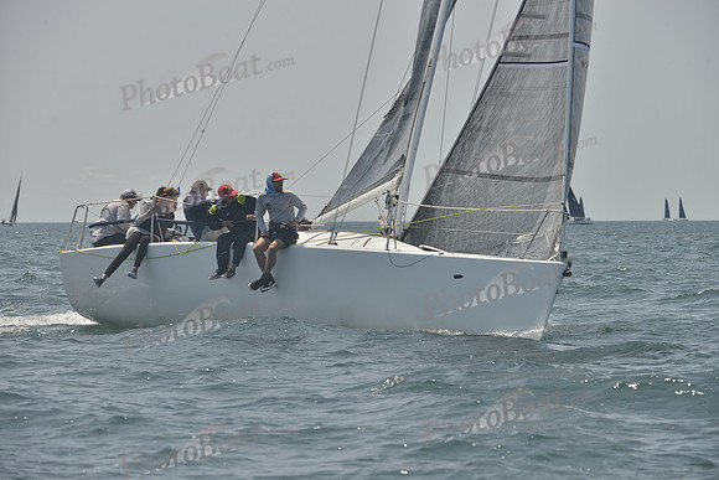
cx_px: 360
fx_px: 3995
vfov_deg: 6.9
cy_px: 240
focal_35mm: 200
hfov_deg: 10.3
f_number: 8
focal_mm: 200
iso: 280
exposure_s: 1/1250
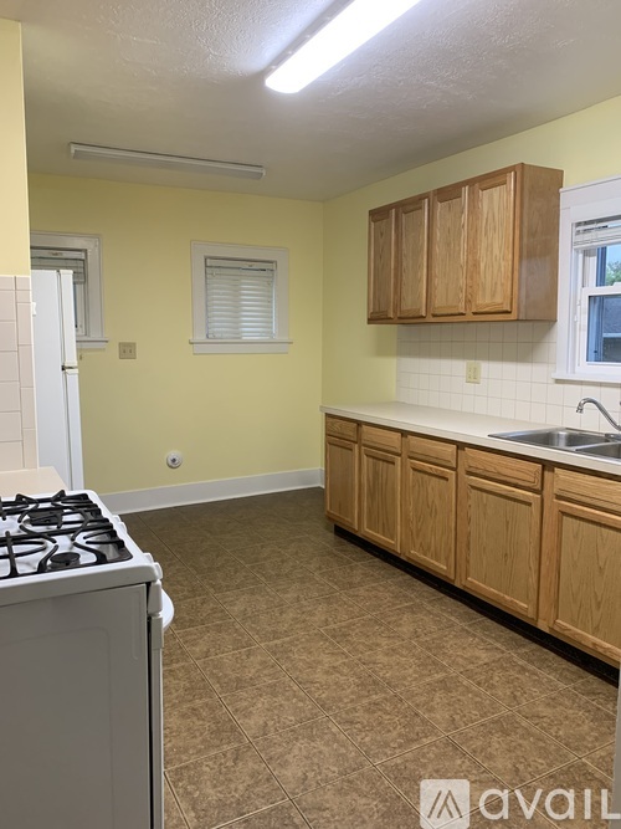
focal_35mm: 26
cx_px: 310
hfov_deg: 53.0
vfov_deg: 67.3
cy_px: 414
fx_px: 622
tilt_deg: -4.8
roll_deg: +0.6
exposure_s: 1/60
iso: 125
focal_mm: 4.25
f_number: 1.8
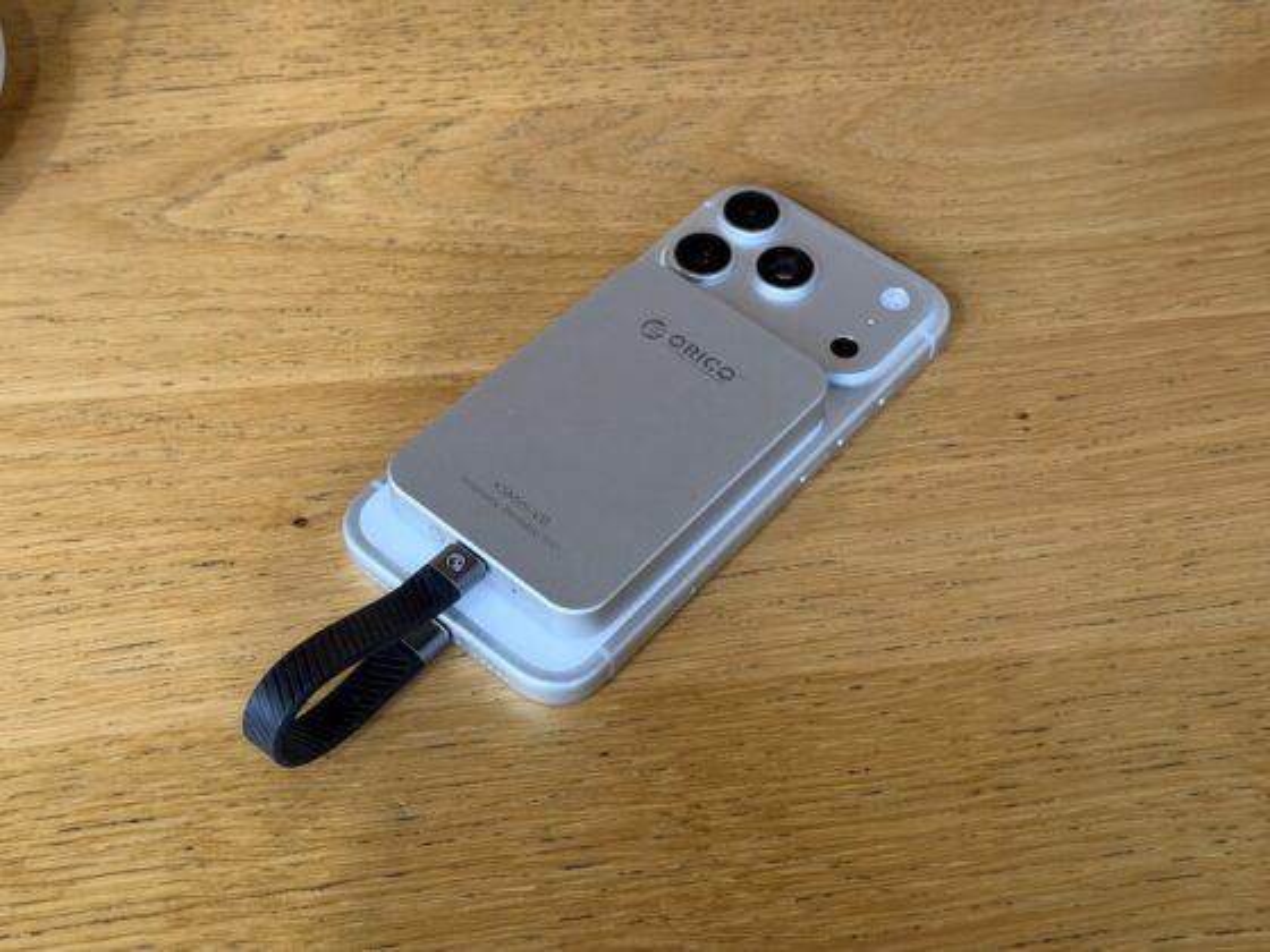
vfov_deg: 30.3
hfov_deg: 39.7
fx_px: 1761
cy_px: 476
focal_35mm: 48
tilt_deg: -52.0
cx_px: 635
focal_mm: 6.76
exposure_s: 1/33
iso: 320
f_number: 1.78
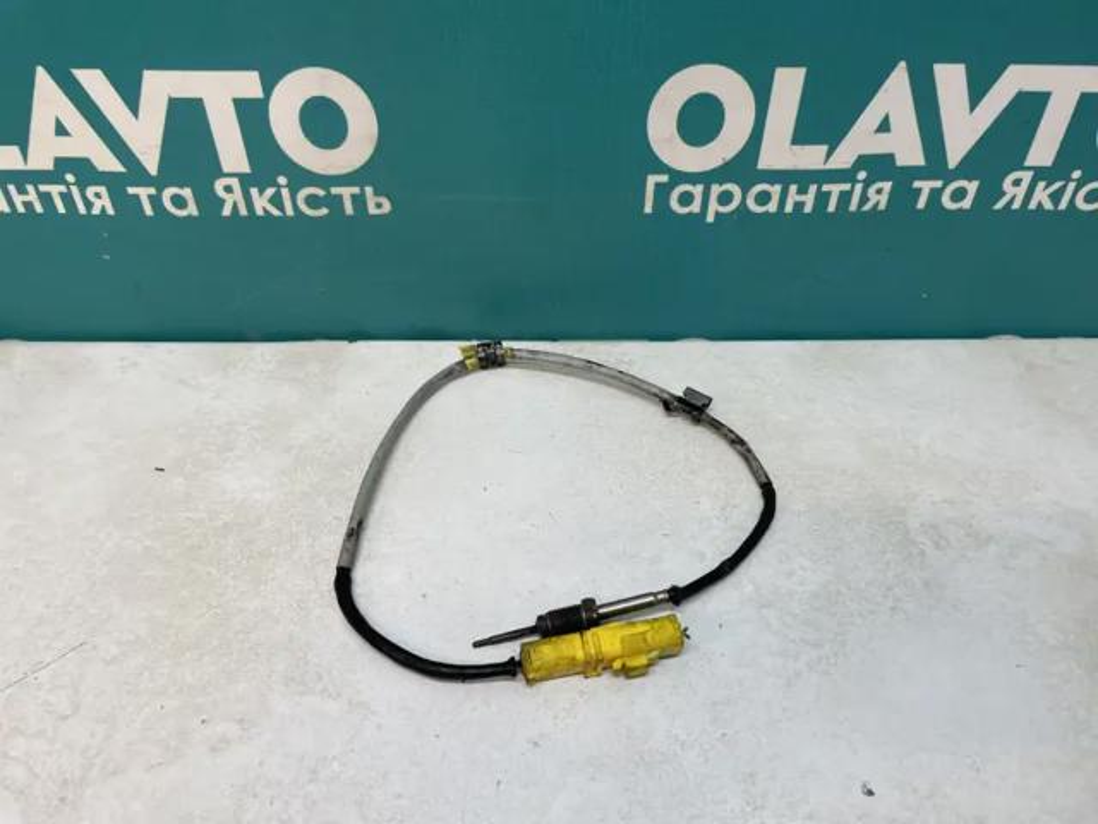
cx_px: 549
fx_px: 825
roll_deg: +2.6
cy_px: 412
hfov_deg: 67.3
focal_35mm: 26
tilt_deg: -42.1
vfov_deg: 53.1
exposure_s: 1/100
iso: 50
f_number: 1.6
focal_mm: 4.2
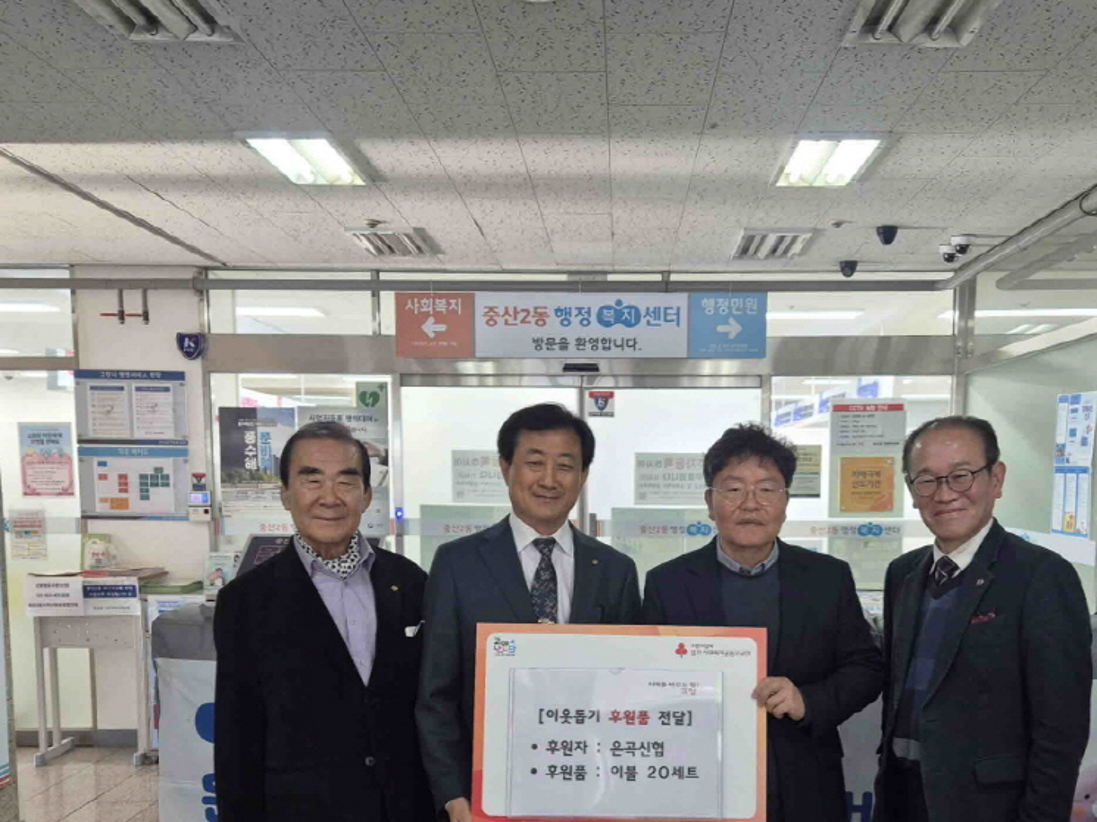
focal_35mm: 37
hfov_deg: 50.1
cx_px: 609
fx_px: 1172
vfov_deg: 37.9
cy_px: 589
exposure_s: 1/120
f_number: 1.8
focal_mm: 5.4
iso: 200
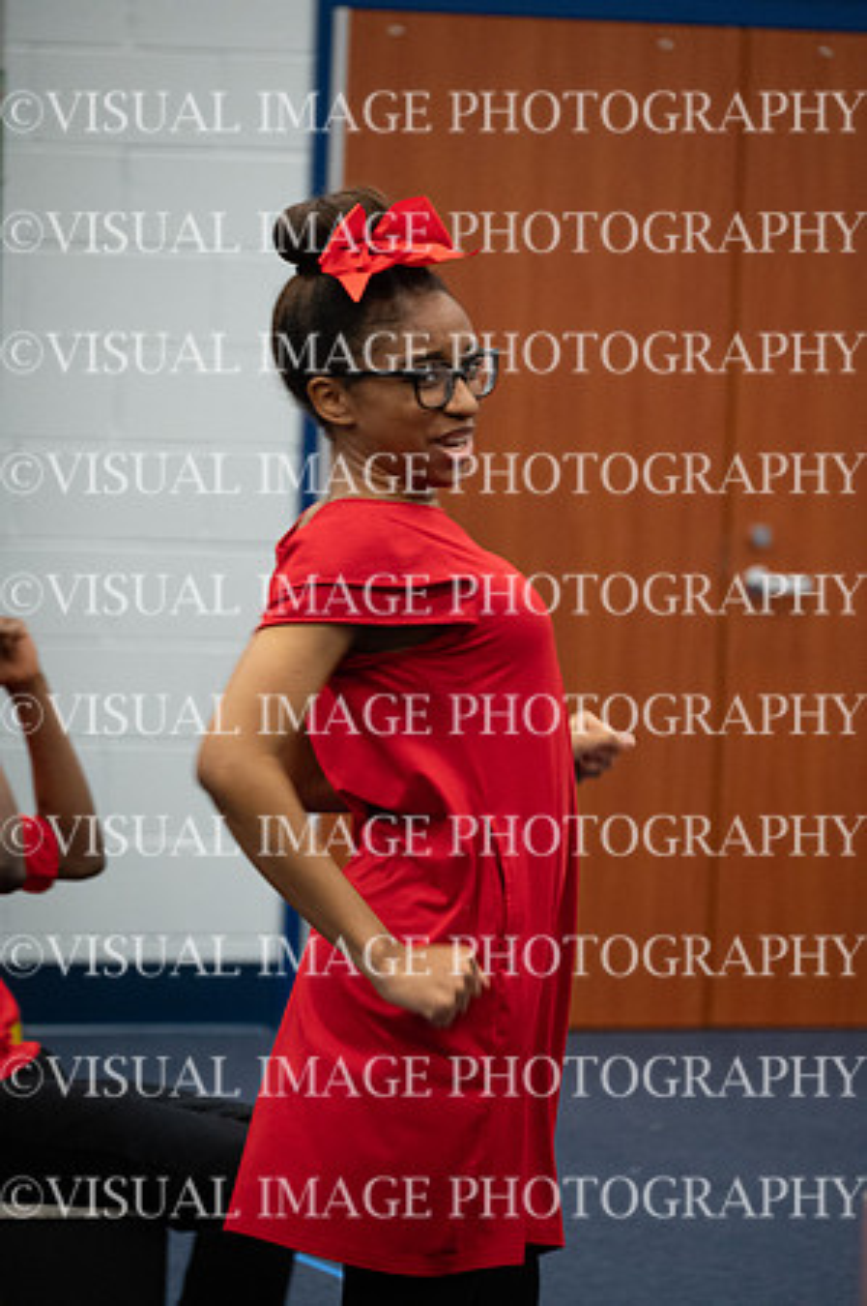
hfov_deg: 7.0
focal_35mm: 196
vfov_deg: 10.5
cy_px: 653
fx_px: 7096
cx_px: 434
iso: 8000
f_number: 6.3
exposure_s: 1/125
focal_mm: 196
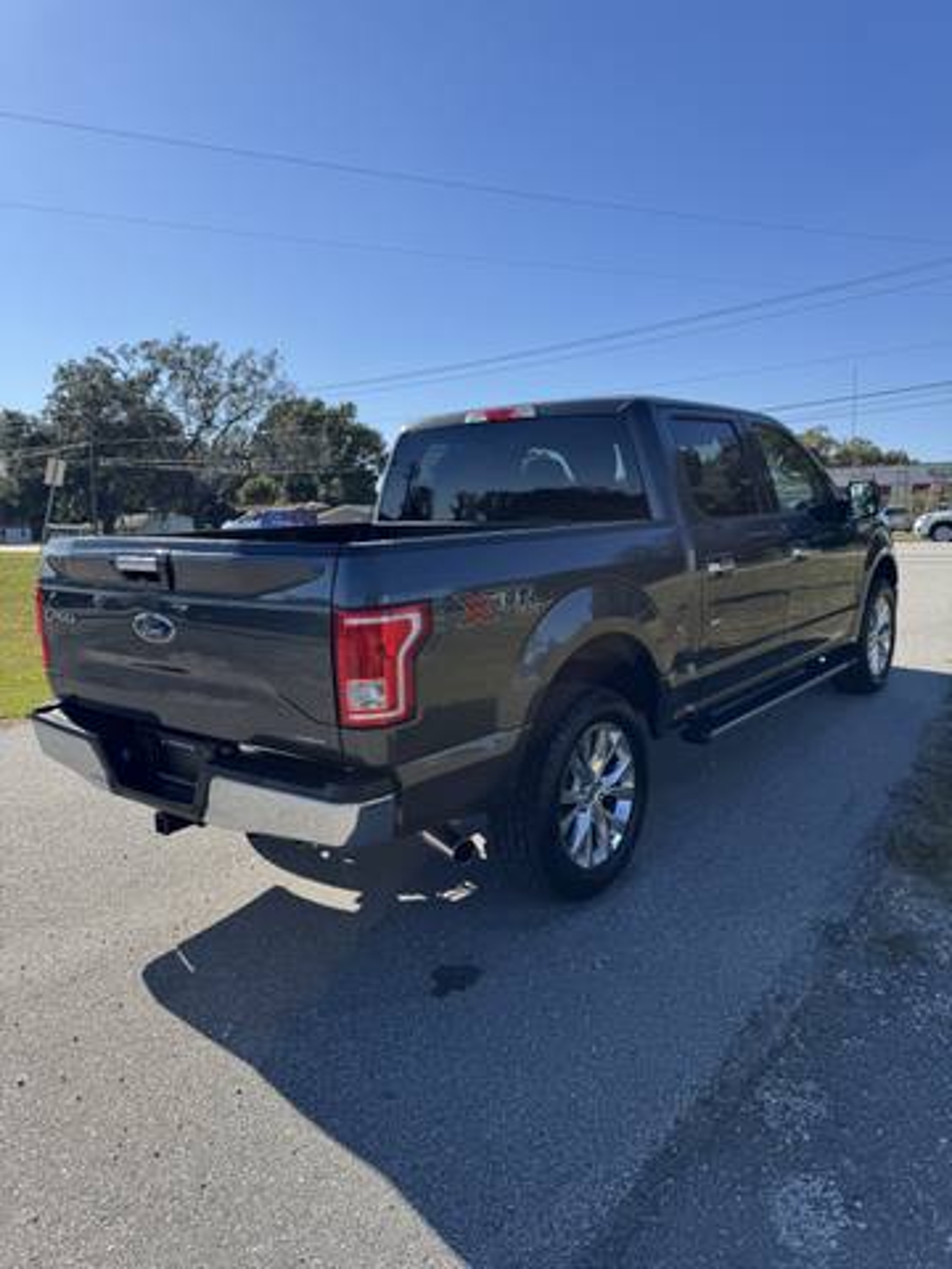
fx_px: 880
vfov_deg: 71.6
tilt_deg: -6.6
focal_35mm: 24
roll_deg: +0.6
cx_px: 476
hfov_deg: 56.8
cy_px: 634
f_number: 1.78
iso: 80
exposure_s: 1/3597
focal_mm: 6.76
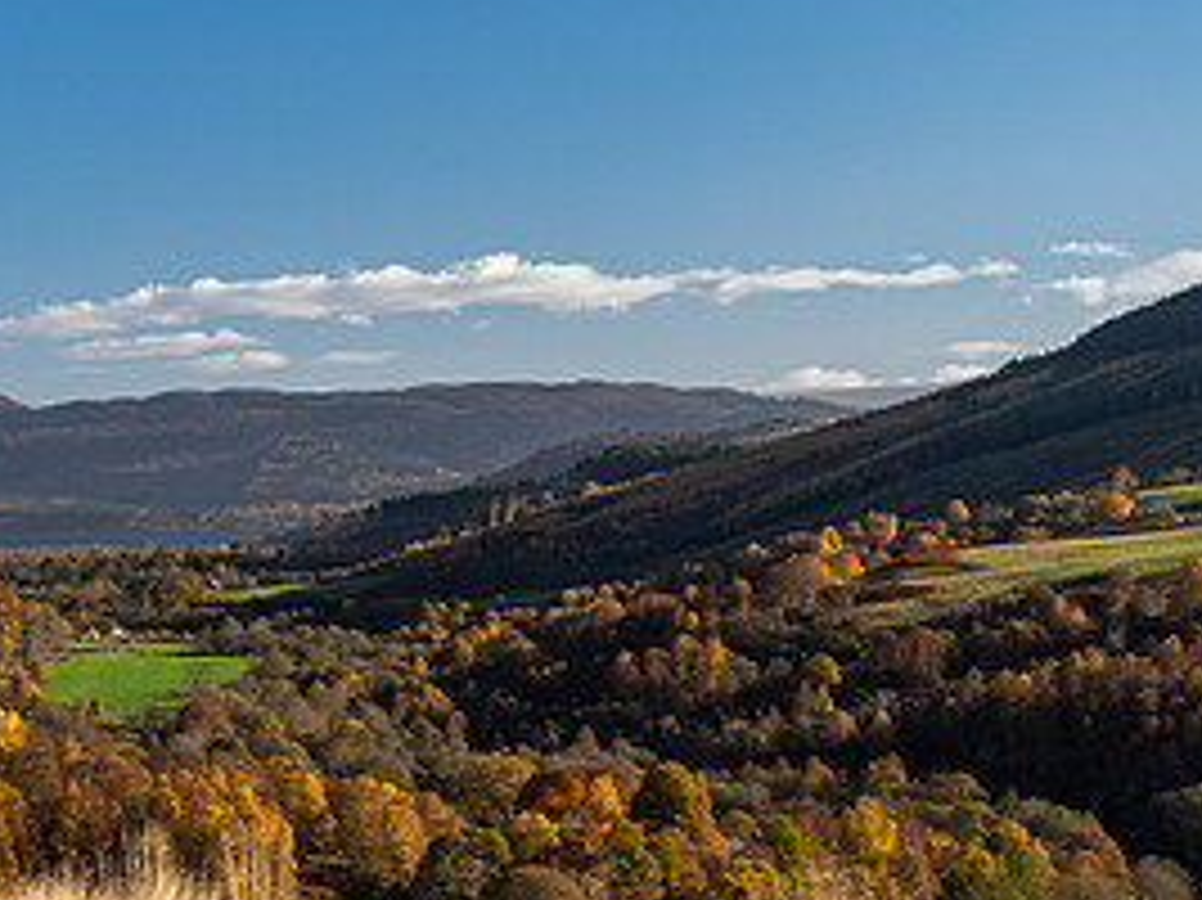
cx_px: 32
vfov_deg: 17.0
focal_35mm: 87
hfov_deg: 21.8
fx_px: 3020
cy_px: 412
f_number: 4
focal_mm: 20
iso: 200
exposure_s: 1/320
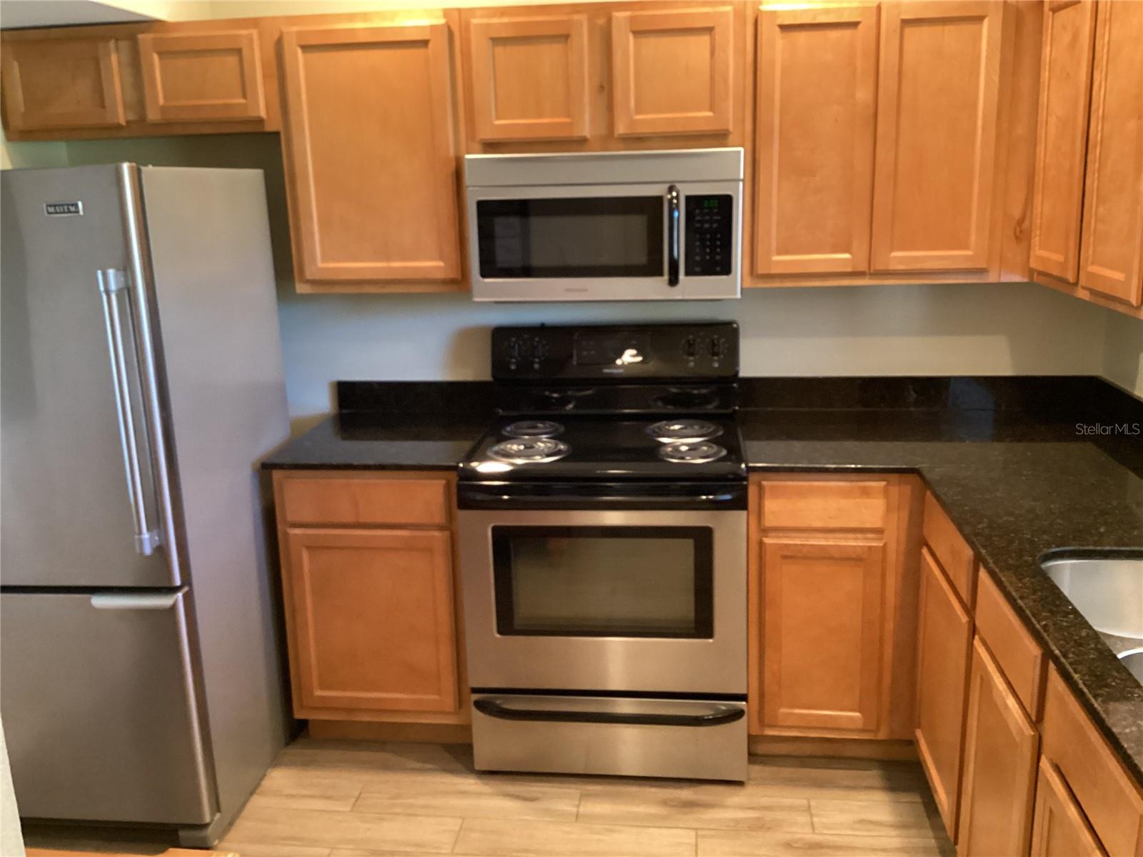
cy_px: 428
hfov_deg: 58.4
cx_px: 572
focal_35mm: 31
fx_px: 1024
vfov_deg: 45.4
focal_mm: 3.3
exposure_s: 1/30
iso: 400
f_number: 2.4
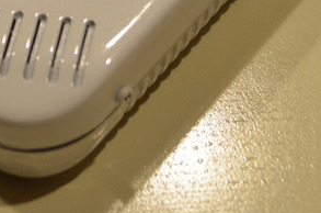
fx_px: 1121
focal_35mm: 126
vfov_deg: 10.5
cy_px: -94
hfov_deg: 16.3
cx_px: 103
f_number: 4
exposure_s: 1/30
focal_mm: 24
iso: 1000
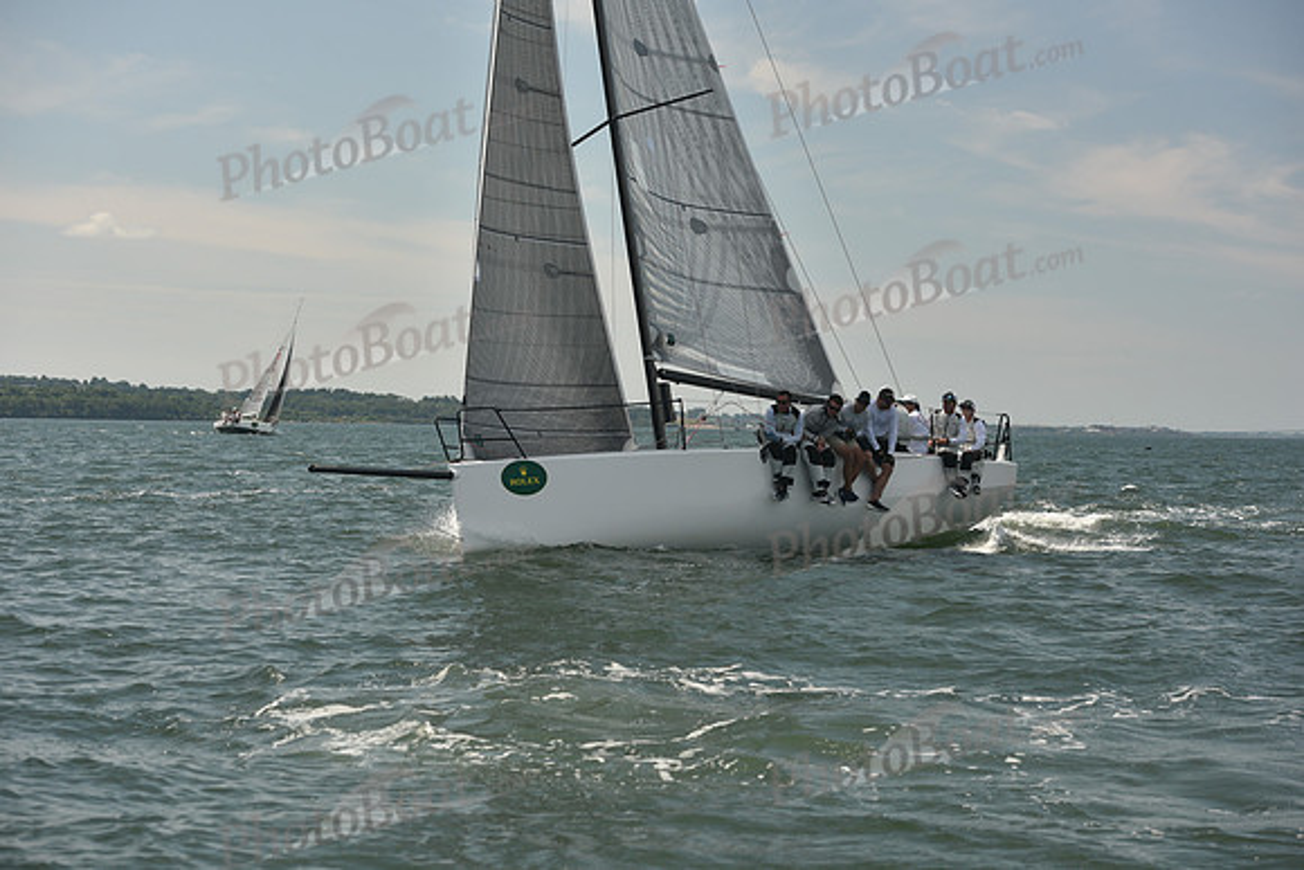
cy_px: 435
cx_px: 652
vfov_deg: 19.5
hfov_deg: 28.8
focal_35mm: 70
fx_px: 2536
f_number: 5.6
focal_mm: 70
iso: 320
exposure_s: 1/1250
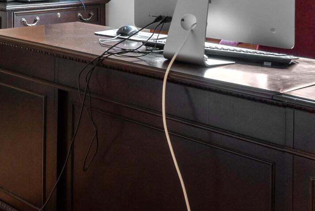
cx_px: -85
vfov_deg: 19.0
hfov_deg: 26.0
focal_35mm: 67
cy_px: -54
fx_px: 586
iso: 250
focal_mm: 16
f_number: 9
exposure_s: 1.6
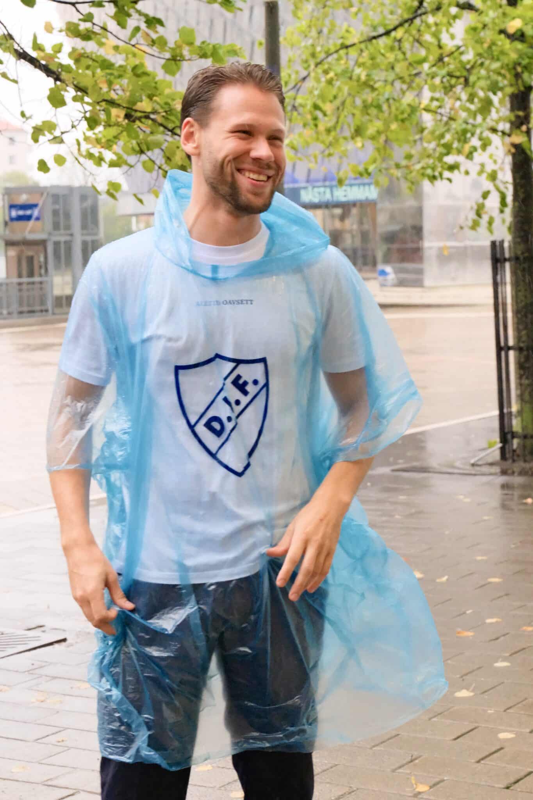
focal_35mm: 75
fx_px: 1666
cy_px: 400
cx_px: 266
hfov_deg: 18.2
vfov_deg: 27.0
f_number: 5.6
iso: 12800
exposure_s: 1/170
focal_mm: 50
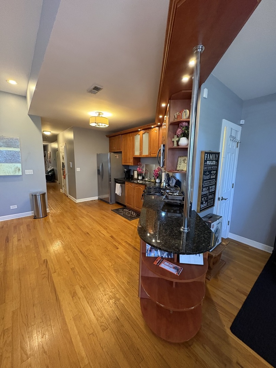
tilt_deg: -8.8
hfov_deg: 85.7
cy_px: 184
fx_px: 149
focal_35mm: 14
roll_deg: -2.1
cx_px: 138
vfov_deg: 102.1
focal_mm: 2.22
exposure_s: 1/60
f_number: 2.2
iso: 640
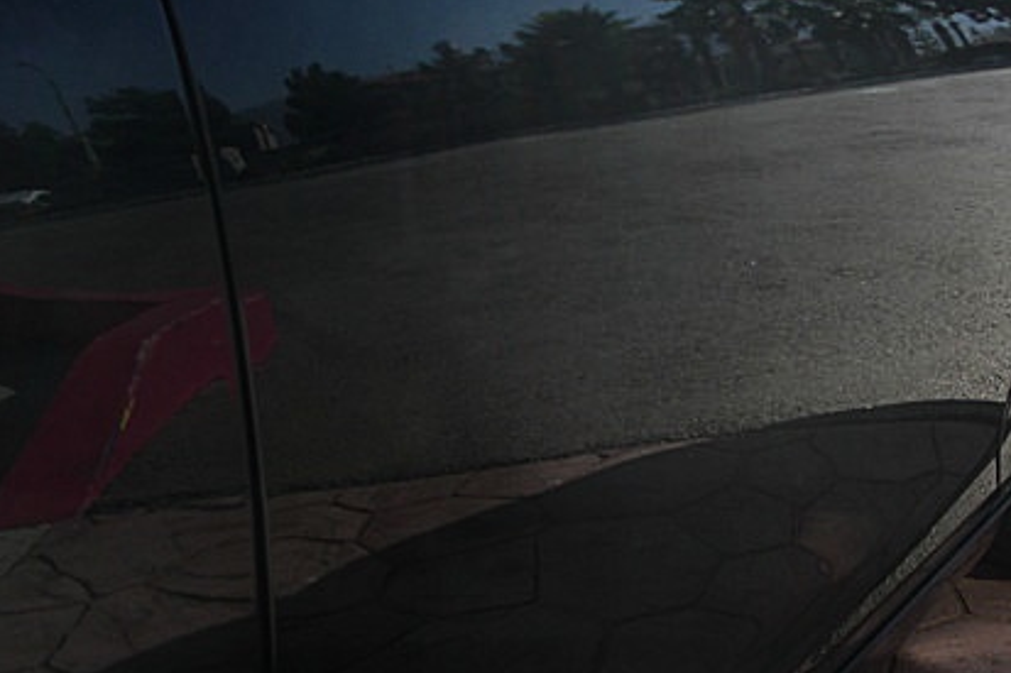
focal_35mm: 58
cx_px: 681
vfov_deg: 23.3
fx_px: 1628
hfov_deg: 34.2
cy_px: 379
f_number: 2.8
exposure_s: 1/250
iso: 50
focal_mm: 6.3
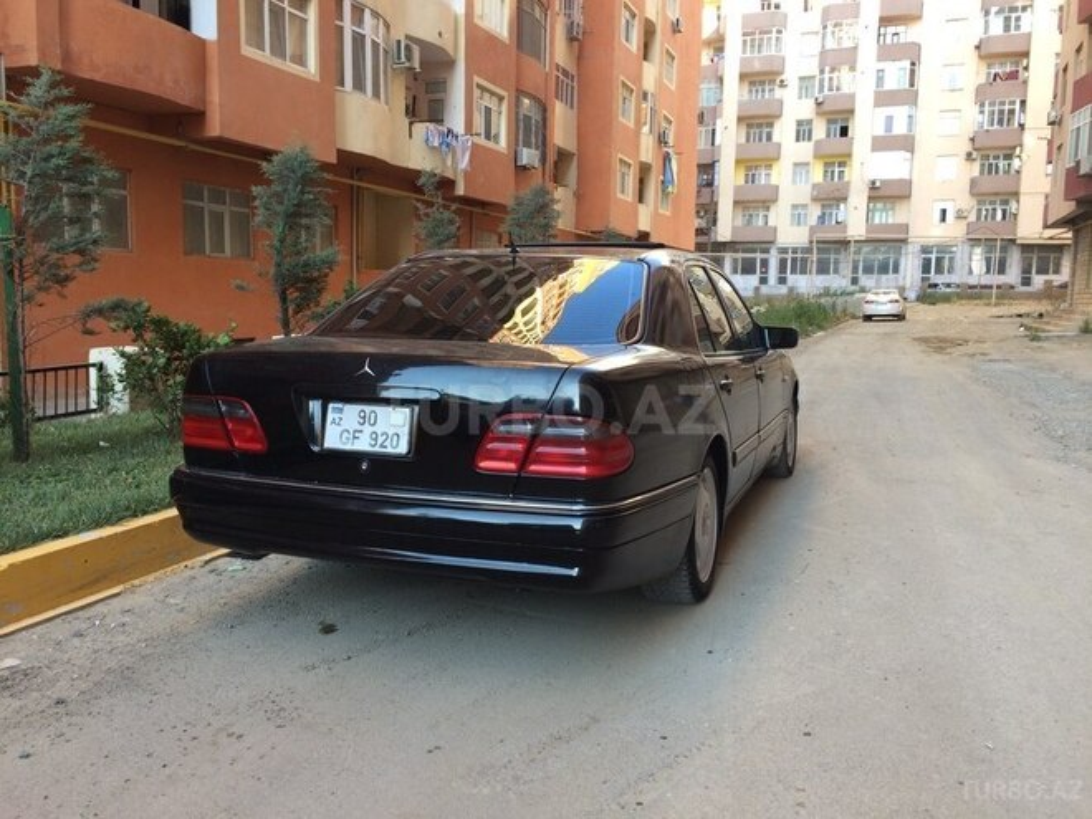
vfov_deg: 48.2
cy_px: 410
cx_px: 546
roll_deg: -1.1
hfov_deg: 61.7
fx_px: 915
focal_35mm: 29
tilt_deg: -6.0
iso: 32
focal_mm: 4.15
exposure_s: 1/100
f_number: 2.2
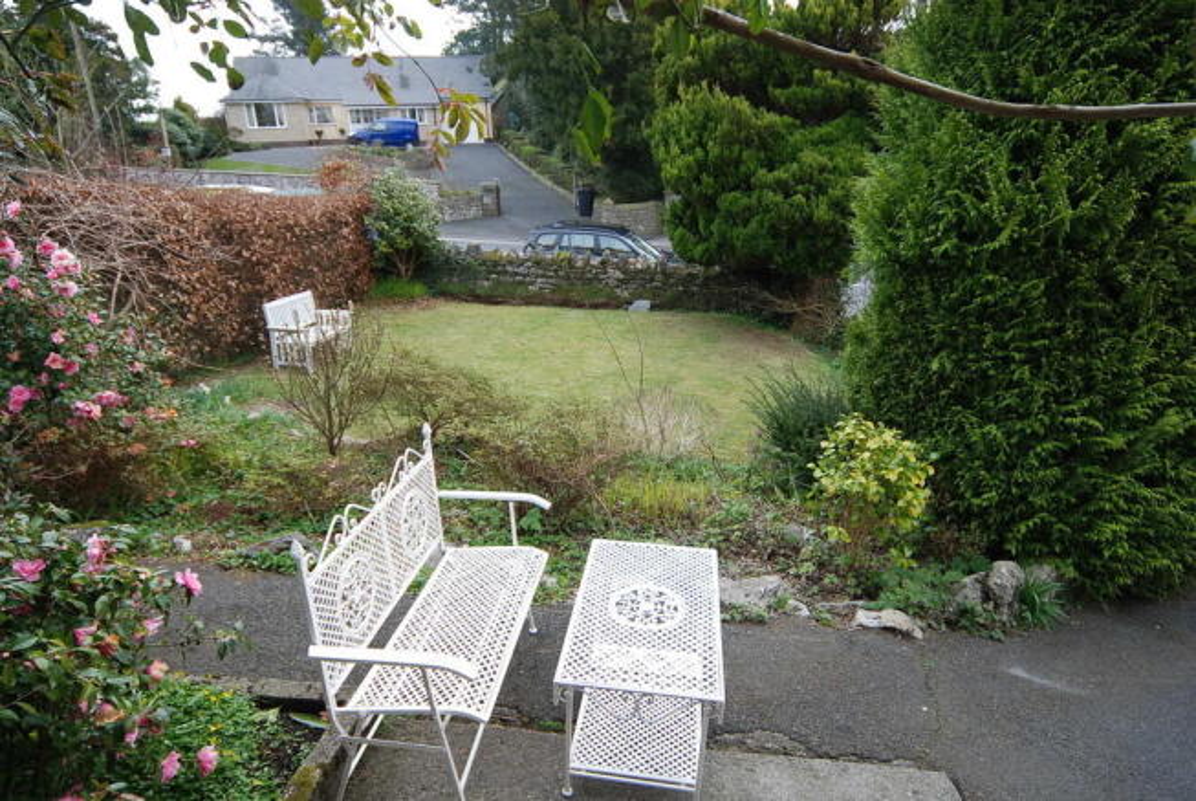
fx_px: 698
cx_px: 598
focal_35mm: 21
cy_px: 400
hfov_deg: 81.1
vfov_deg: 59.6
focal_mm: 14
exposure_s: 1/125
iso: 200
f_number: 5.6
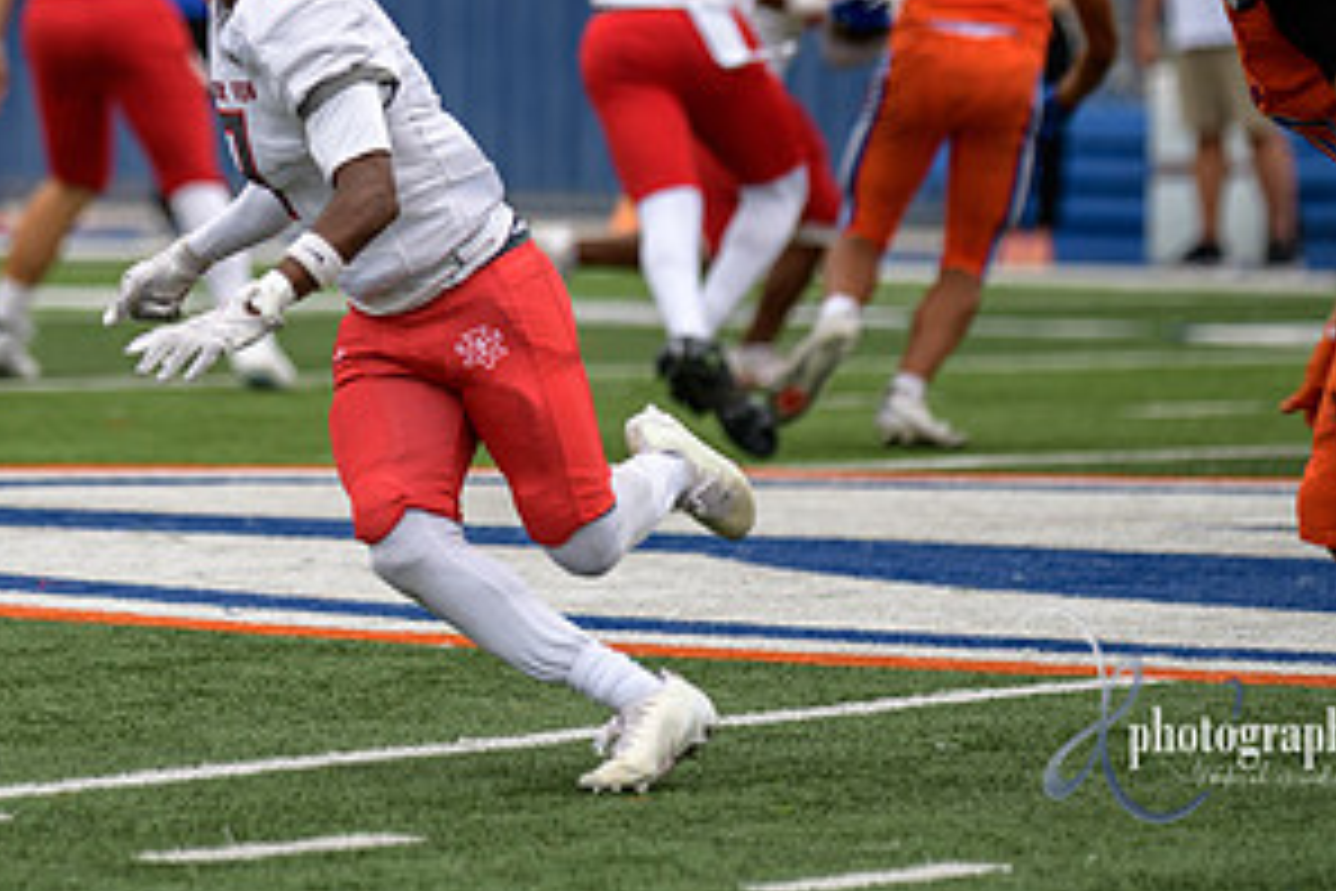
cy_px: 65
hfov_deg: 4.8
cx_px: 198
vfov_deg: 3.2
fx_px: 15919
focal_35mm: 429
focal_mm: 220
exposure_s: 1/800
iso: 320
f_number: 2.8
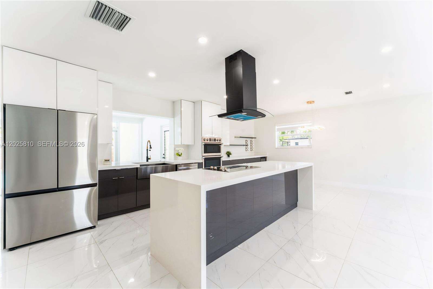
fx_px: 168
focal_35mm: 14
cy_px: 144
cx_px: 216
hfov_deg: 104.3
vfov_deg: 81.2
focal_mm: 14
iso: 320
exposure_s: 1/5
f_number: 10
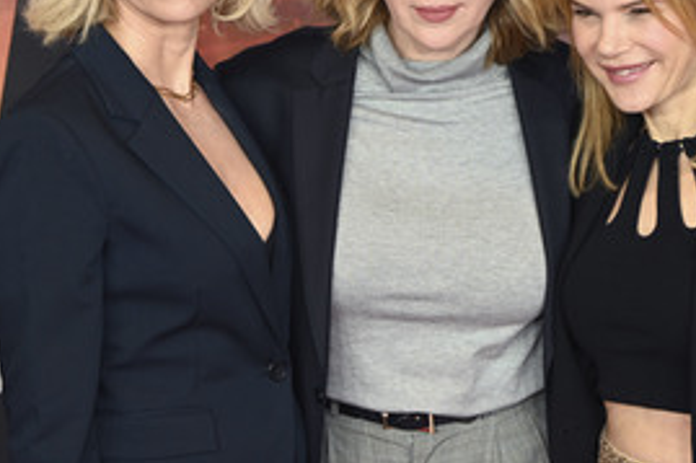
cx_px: 418
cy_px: 155
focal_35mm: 141
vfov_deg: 9.7
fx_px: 2724
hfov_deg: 14.6
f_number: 6.3
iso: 1000
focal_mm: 84
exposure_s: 1/160
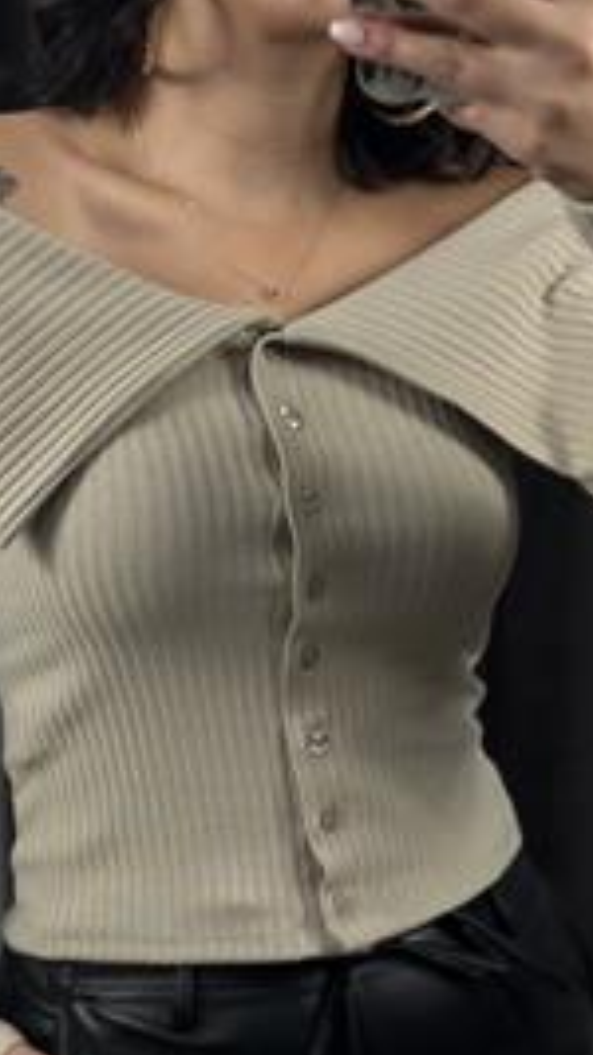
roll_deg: +3.2
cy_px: 670
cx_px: 217
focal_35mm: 81
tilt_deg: -34.4
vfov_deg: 26.1
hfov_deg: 14.9
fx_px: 2266
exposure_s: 1/112
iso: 64
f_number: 1.78
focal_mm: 6.86
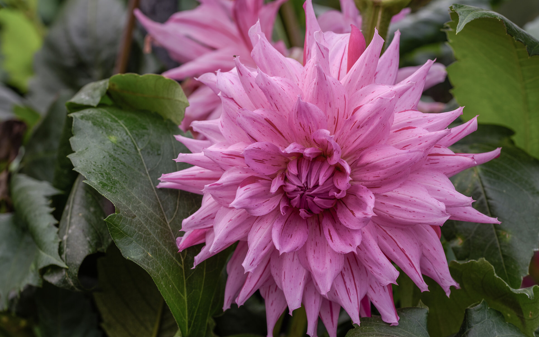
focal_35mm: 108
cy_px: 172
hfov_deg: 19.3
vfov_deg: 12.1
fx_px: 1587
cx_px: 268
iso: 100
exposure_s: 1/60
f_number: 9
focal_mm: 105
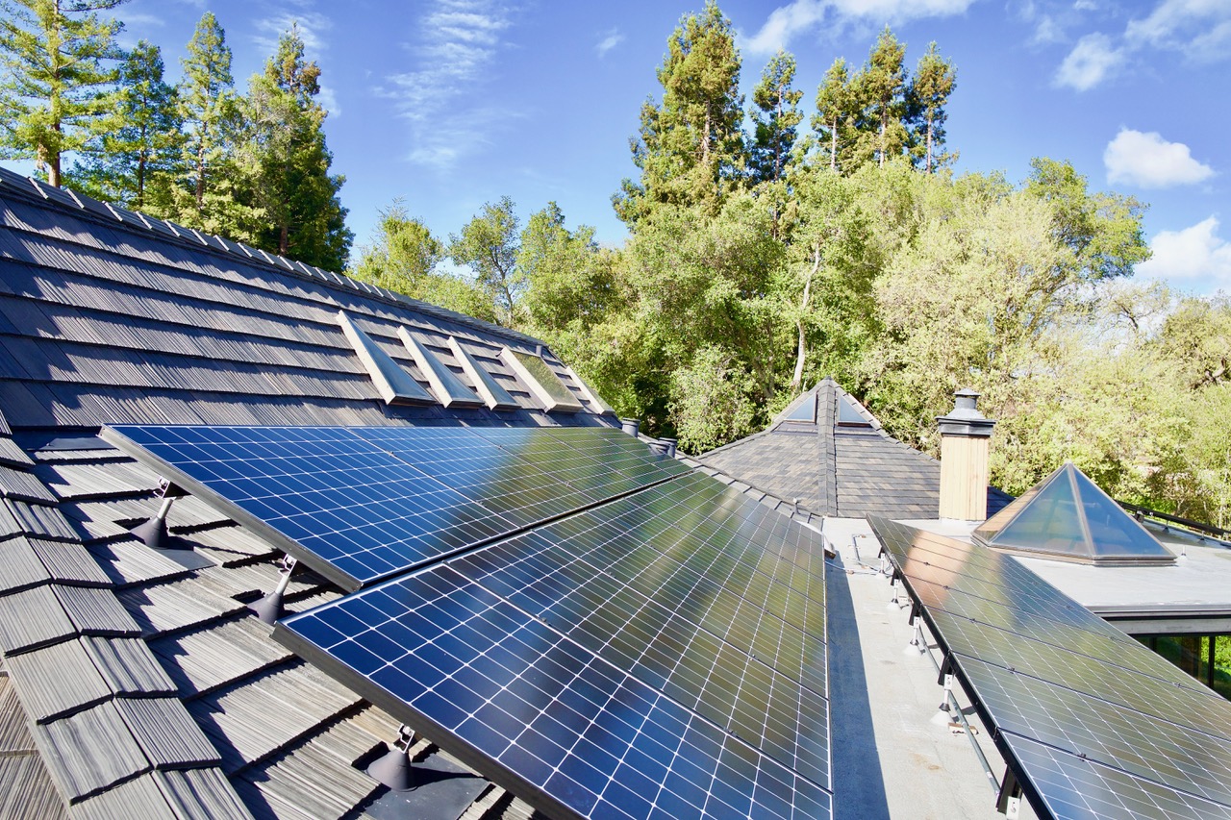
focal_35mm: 28
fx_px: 957
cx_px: 616
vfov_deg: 46.4
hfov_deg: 65.5
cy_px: 410
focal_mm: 28
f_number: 5.6
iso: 800
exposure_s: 1/2000
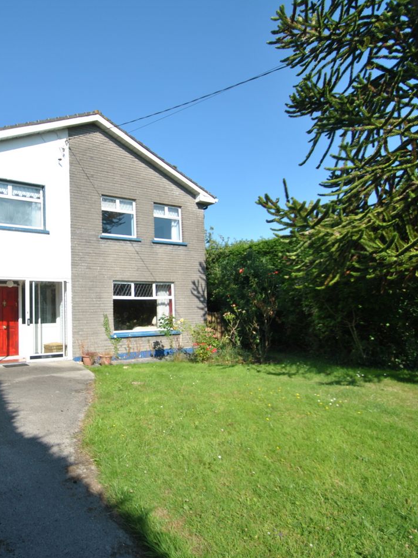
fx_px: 354
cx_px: 117
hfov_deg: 58.6
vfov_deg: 76.4
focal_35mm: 22
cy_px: 280
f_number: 3.5
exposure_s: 1/800
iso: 100
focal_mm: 10
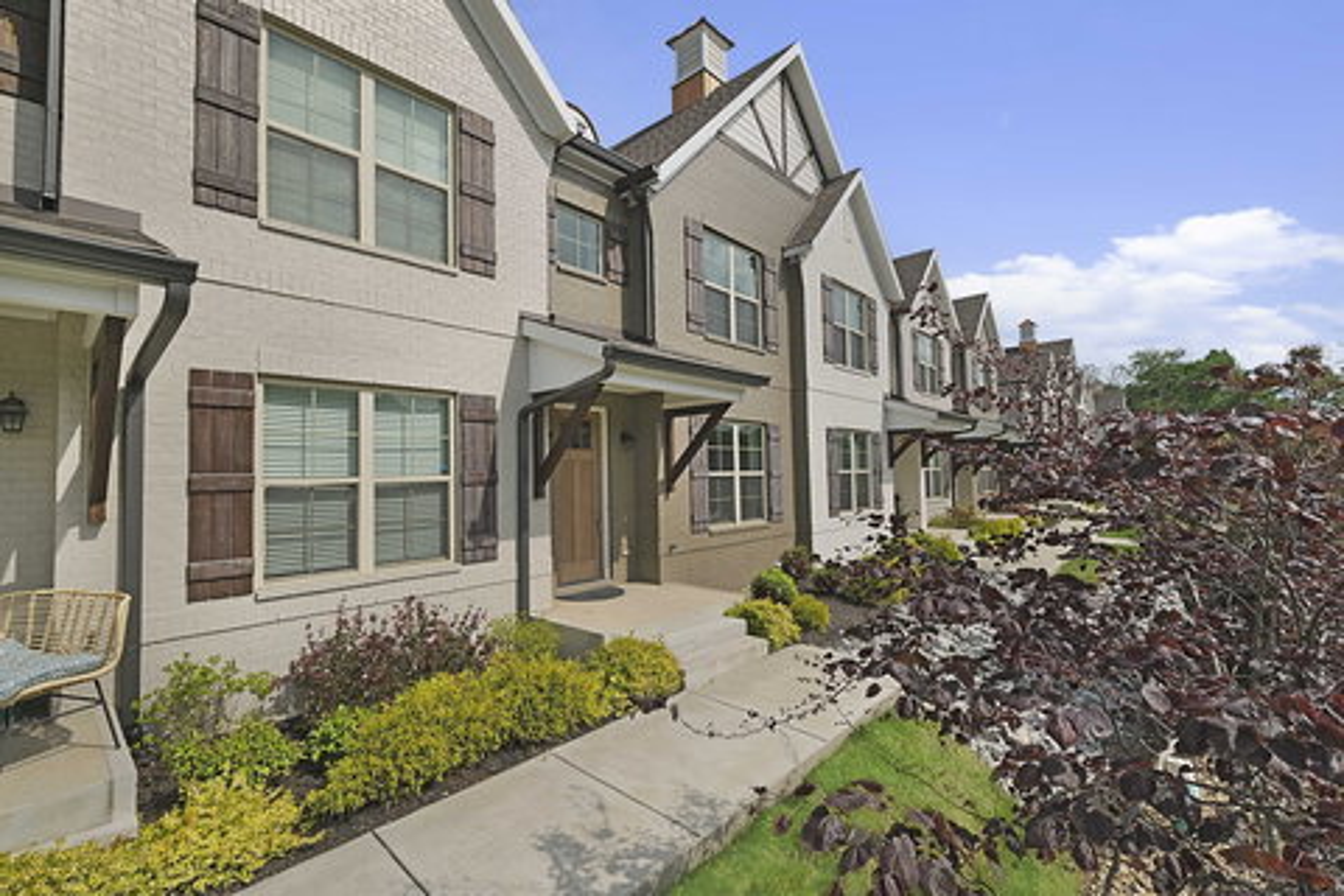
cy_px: 448
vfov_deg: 77.3
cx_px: 672
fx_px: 560
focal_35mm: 15
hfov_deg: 100.4
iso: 640
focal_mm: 10
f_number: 11
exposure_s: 1/320
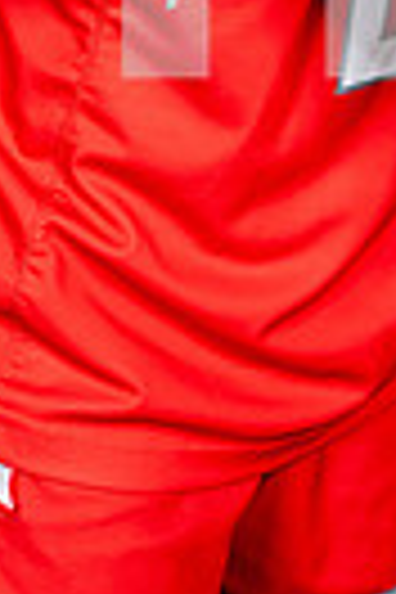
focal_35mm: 187
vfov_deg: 10.5
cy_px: -374
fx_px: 3085
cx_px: 284
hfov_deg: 7.3
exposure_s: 1/400
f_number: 8
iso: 250
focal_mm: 55
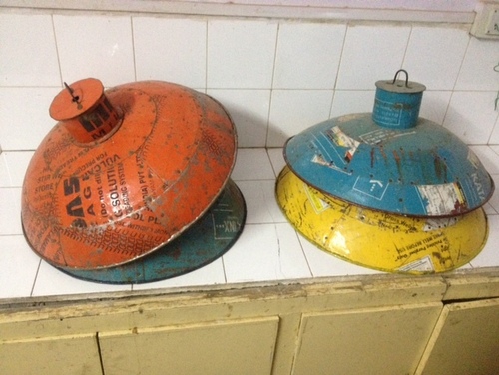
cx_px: 250
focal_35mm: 35
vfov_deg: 40.7
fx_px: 505
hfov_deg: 52.6
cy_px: 188
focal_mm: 4.28
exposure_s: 1/17
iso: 640
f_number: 2.4
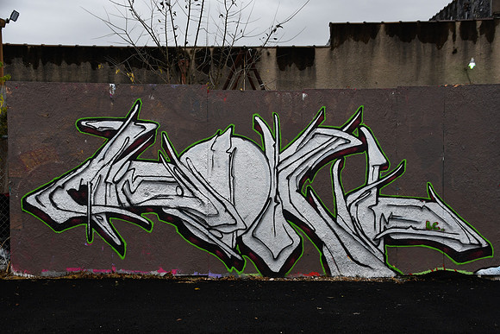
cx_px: 250
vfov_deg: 28.1
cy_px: 167
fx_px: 667
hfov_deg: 41.1
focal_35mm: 48
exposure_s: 1/250
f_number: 5.6
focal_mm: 32
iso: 360
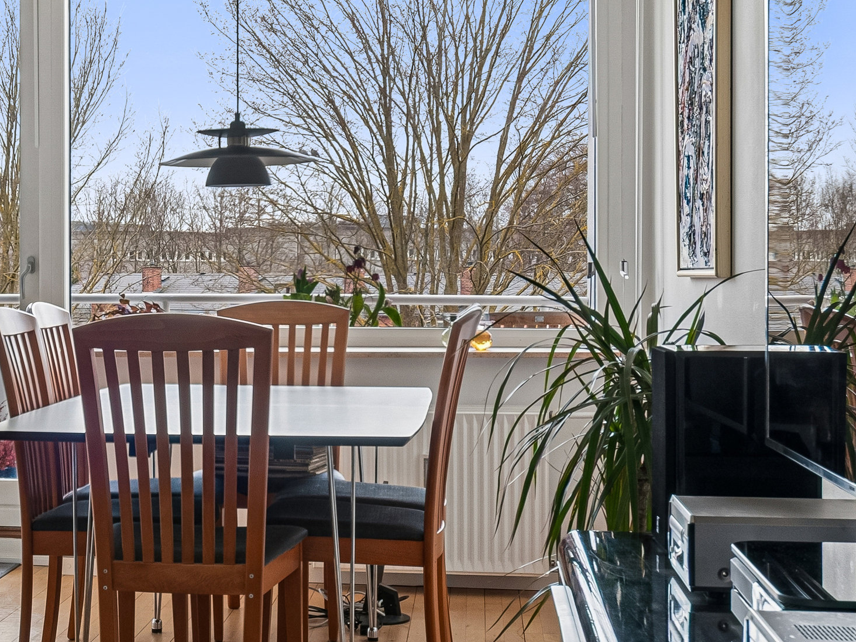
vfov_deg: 20.7
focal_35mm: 71
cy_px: 256
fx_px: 1756
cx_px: 128
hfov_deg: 26.7
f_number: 10
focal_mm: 24
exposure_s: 1/5
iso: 200
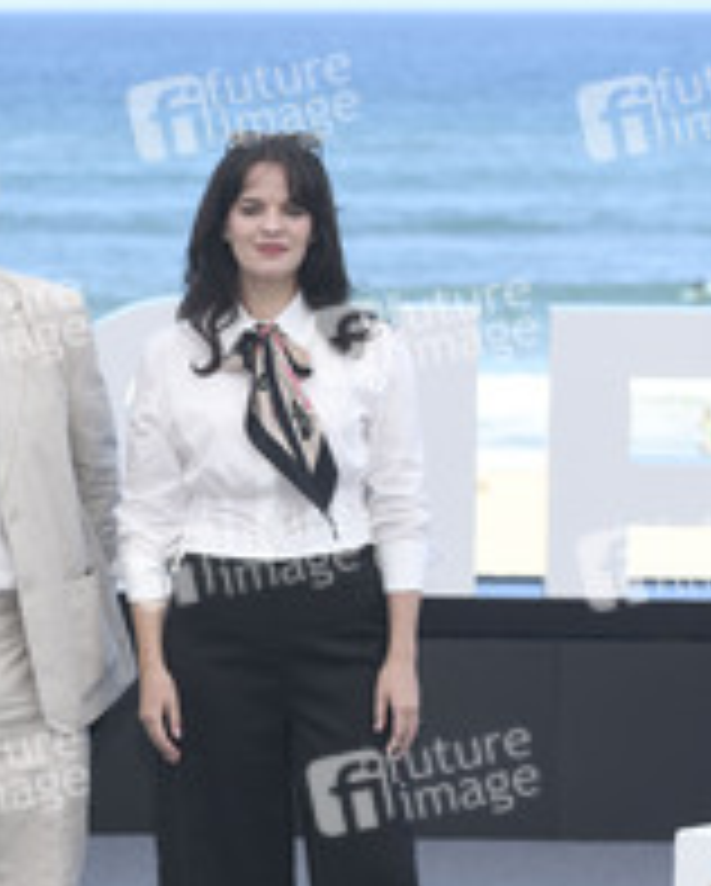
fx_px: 3939
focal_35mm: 150
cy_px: 670
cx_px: -146
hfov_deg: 10.2
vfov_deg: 12.8
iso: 200
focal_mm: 70
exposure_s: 1/1000
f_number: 4.5
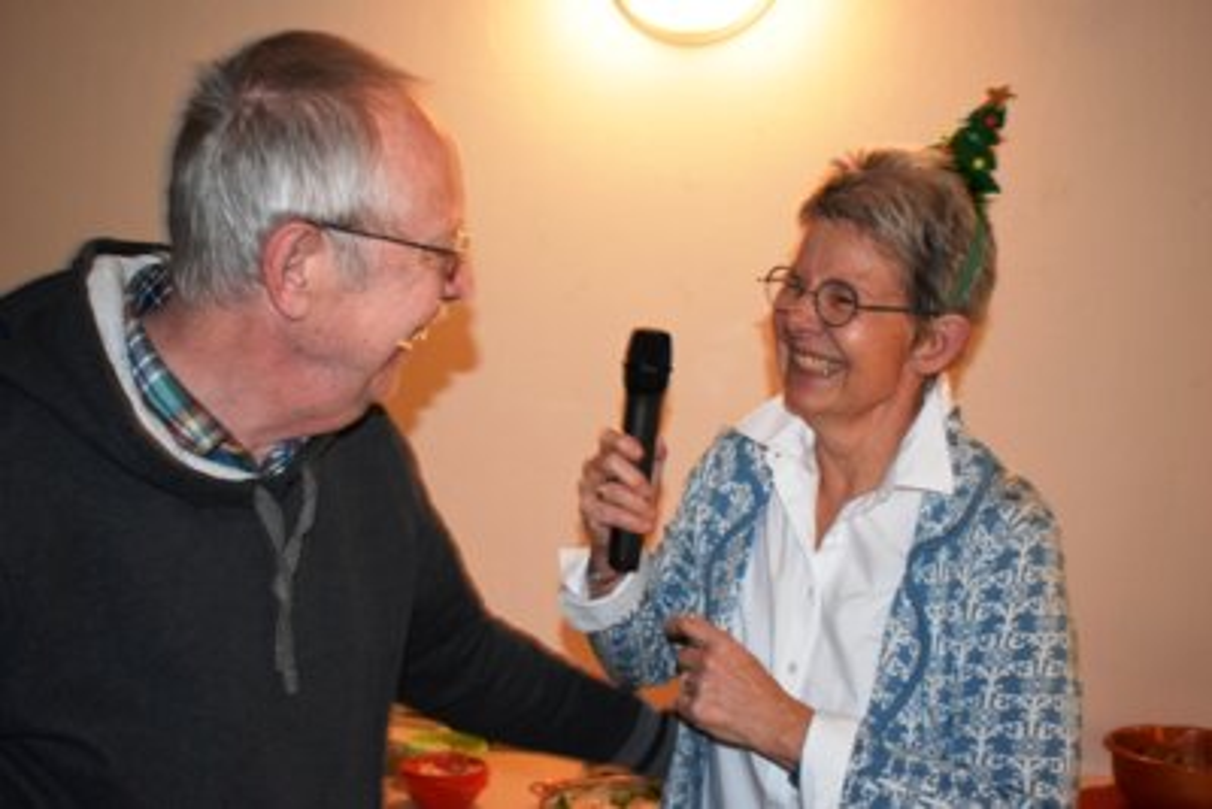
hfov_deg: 38.9
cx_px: 606
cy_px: 404
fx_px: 1718
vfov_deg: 26.5
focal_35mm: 51
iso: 3200
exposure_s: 1/60
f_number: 4.5
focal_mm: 34
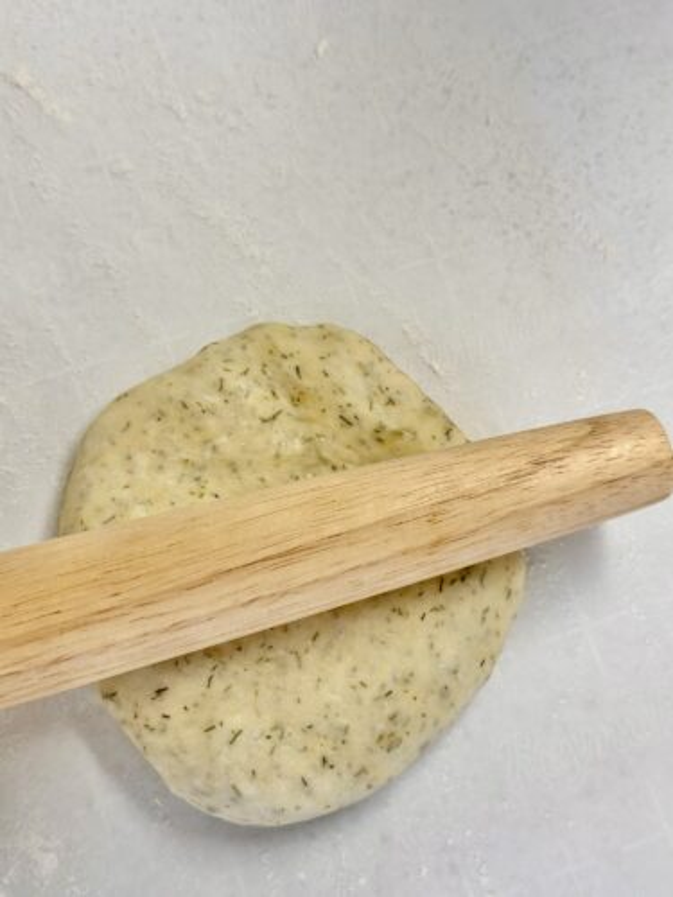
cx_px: 336
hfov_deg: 30.3
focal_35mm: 48
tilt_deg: -76.6
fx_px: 1244
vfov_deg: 39.7
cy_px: 448
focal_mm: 6.86
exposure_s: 1/120
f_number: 1.78
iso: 80
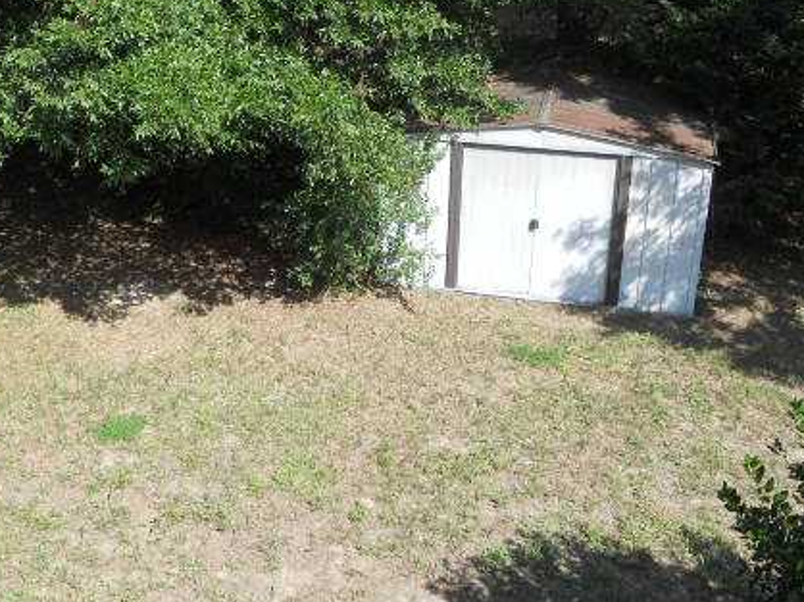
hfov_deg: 38.7
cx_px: 314
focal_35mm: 49
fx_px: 1137
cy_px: 190
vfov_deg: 29.4
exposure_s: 1/500
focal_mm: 5.8
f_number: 3.5
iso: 80
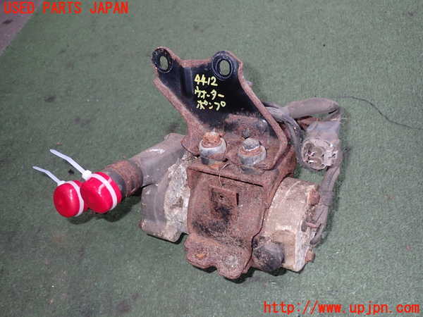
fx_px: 367
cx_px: 212
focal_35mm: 30
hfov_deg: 60.0
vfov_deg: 46.8
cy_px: 158
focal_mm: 5.4
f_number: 6.3
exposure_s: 1/30
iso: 200
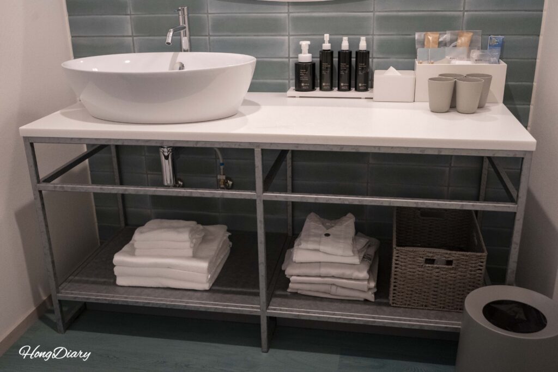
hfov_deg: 51.9
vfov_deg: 36.0
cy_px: 186
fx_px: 574
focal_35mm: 37
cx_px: 279
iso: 10000
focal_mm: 37
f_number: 5
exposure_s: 1/160
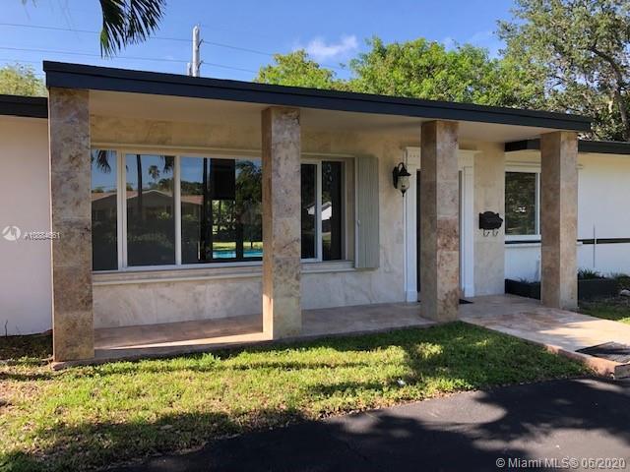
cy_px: 236
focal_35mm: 28
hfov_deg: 63.4
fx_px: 510
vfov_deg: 49.7
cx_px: 315
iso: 20
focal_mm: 3.99
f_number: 1.8
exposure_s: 1/342
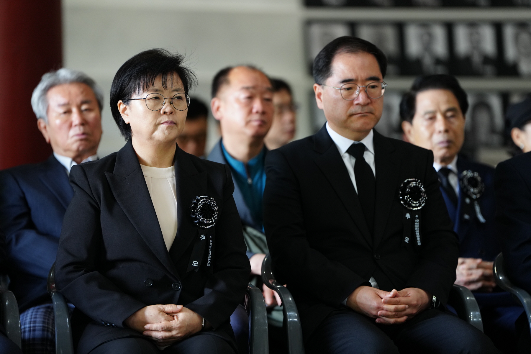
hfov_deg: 10.3
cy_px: 177
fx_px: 2950
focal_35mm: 200
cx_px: 266
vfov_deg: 6.9
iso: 1250
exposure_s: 1/160
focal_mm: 200
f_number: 3.2
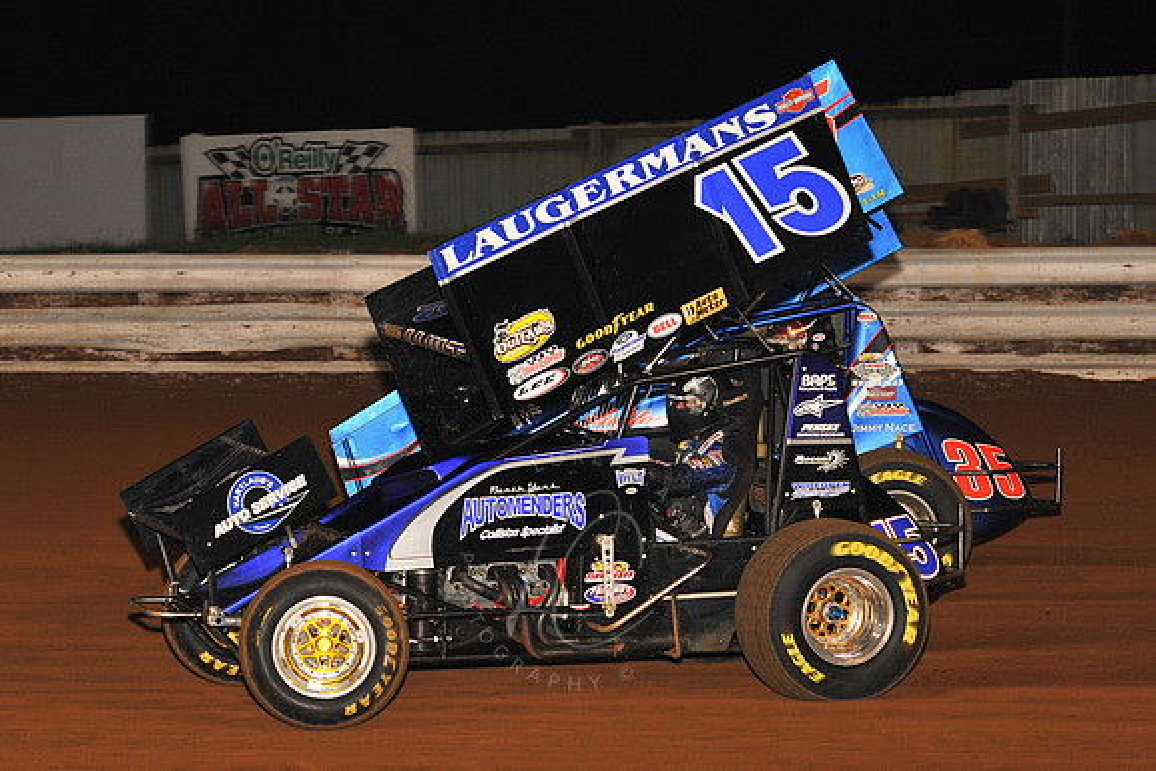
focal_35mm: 105
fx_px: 3372
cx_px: 578
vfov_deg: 13.0
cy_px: 386
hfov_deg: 19.5
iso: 1000
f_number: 7.1
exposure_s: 1/320
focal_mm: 105
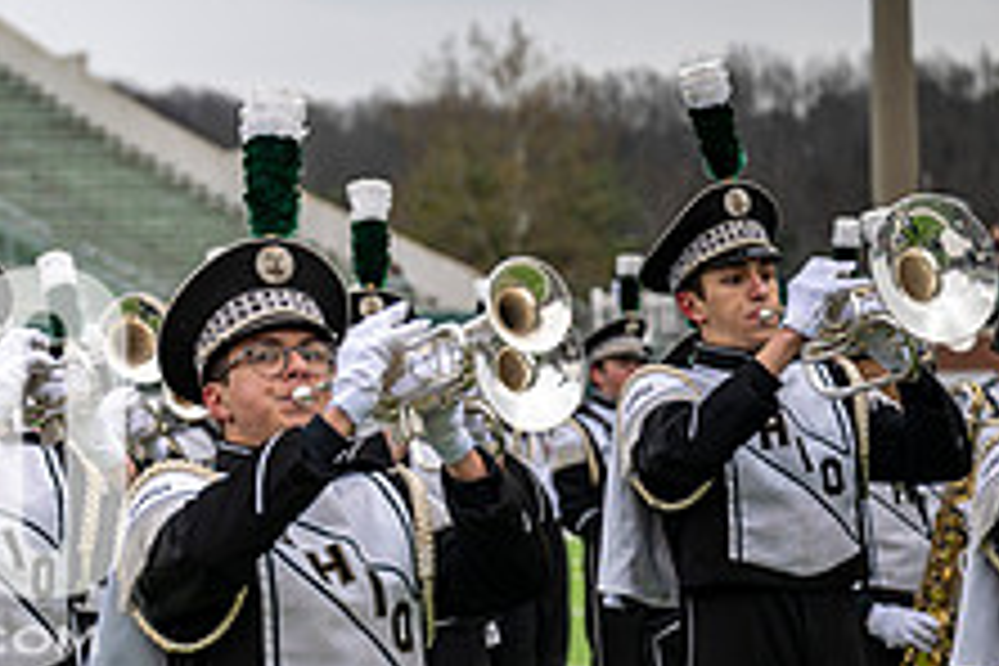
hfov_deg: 11.0
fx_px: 5078
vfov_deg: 7.5
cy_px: 479
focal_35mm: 183
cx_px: -212
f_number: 2.8
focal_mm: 70
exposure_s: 1/500
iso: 100
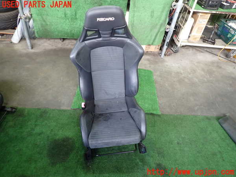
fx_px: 170
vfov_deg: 54.9
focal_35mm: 25
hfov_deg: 69.4
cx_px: 118
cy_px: 88
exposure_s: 1/30
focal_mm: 4.5
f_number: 2
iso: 250
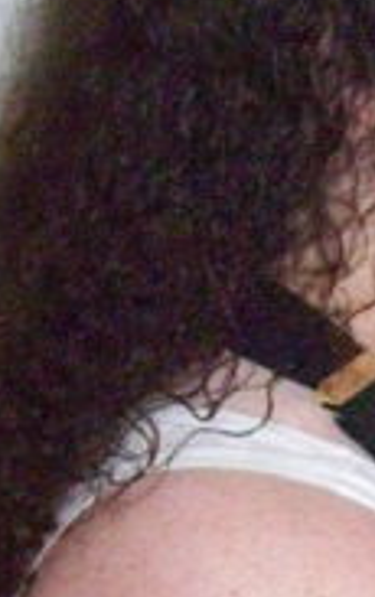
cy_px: 545
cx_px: 382
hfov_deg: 9.8
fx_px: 2166
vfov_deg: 15.5
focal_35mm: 133
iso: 1250
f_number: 2.7
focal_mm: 6
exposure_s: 1/125
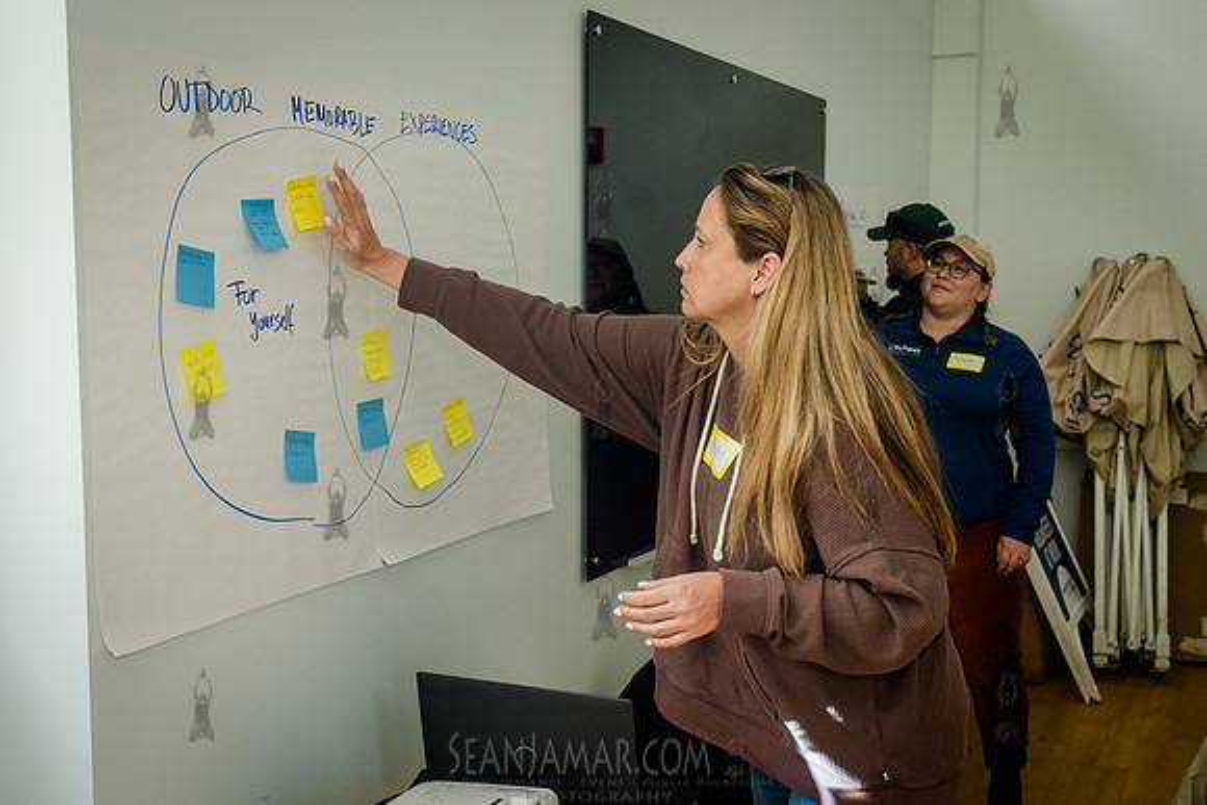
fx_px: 1472
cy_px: 411
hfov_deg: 44.6
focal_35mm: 44
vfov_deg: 30.6
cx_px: 638
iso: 1250
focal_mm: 35
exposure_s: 1/200
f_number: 5.6
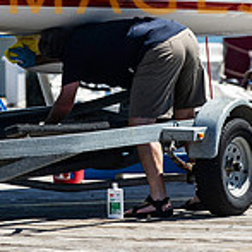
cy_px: -21
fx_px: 4266
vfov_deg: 3.4
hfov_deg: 3.4
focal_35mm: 518
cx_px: -10
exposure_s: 1/3200
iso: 320
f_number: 4
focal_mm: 155
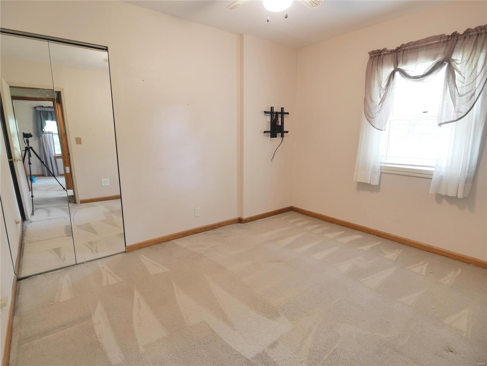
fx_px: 253
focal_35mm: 18
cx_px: 244
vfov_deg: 71.6
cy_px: 183
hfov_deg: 87.7
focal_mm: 9
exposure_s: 1/13
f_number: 4
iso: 800
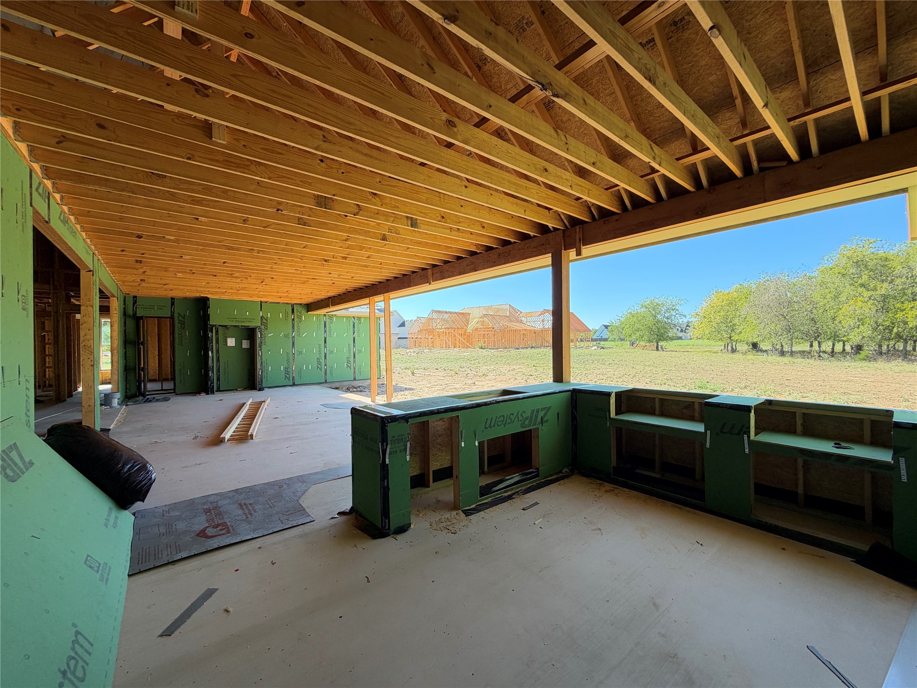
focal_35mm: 14
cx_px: 458
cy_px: 344
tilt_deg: +1.4
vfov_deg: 85.7
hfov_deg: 102.1
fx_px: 371
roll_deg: +0.1
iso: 40
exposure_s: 1/235
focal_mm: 2.22
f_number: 2.2
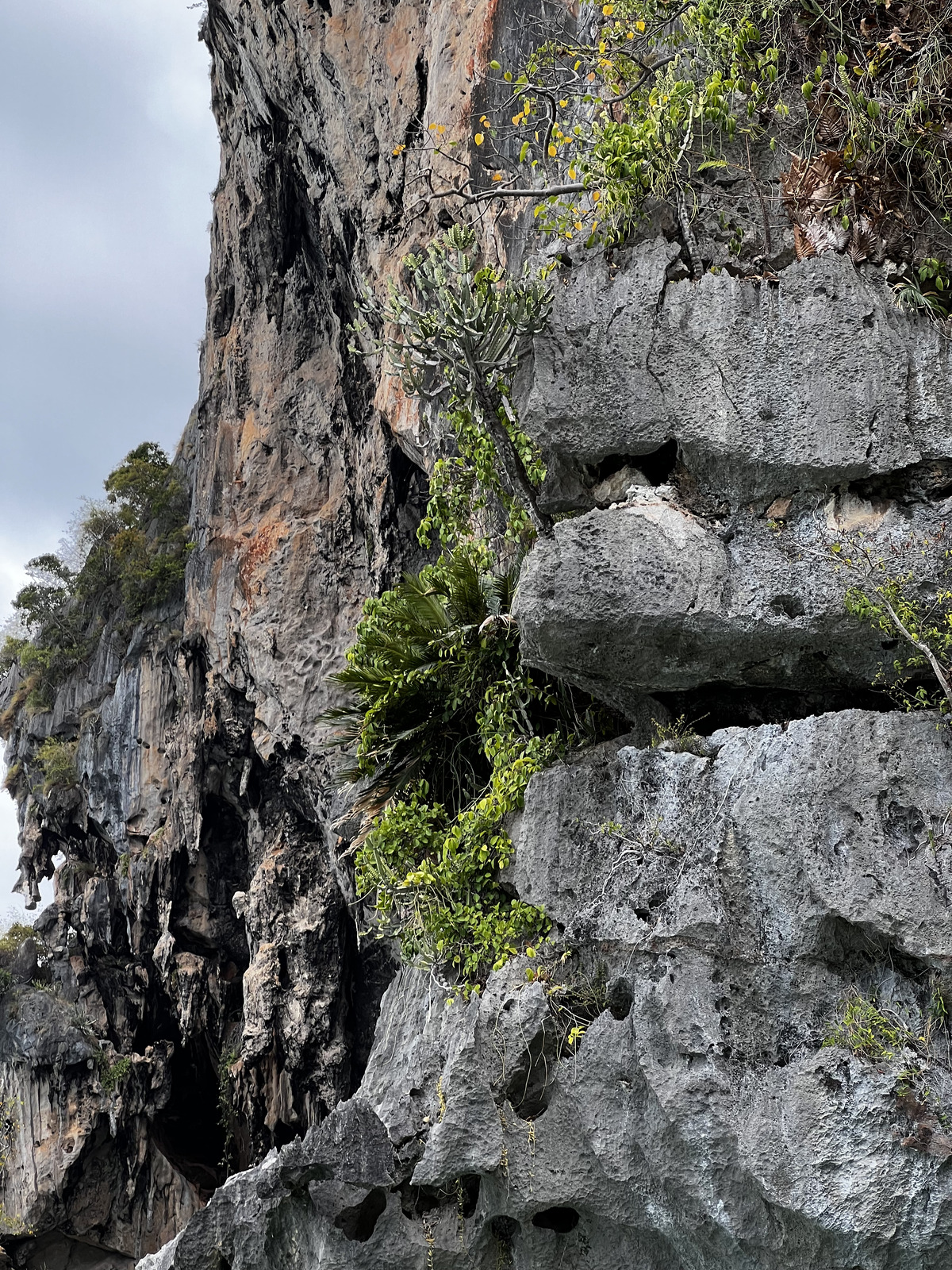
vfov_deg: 25.3
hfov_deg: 19.1
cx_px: 476
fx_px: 2824
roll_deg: +0.1
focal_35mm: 77
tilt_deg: +18.8
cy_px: 635
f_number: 2.8
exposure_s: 1/99
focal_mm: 9
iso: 50
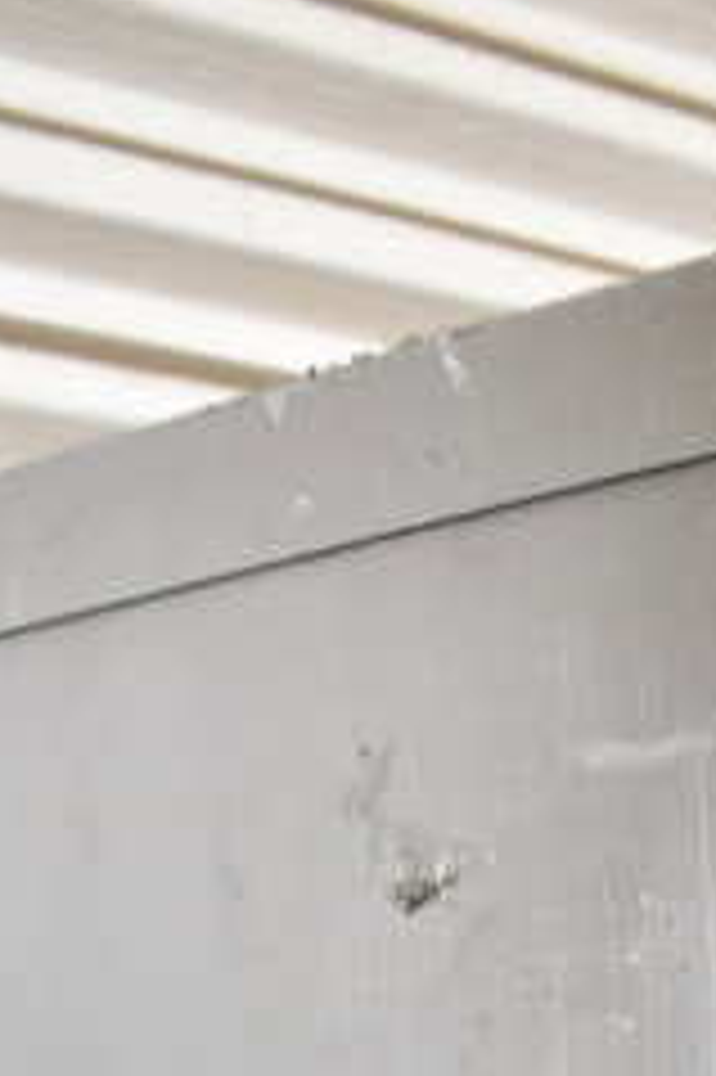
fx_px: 3436
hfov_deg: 11.9
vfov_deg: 15.1
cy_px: 2024
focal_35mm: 115
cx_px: 464
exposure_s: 1/30
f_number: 3.5
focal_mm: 20
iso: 250
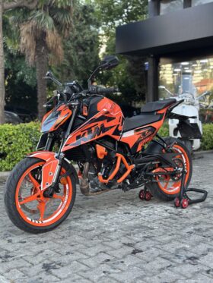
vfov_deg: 39.6
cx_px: 106
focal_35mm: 48
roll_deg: -1.1
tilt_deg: -4.2
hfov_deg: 30.3
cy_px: 142
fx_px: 394
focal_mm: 6.86
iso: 100
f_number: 1.78
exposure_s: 1/158
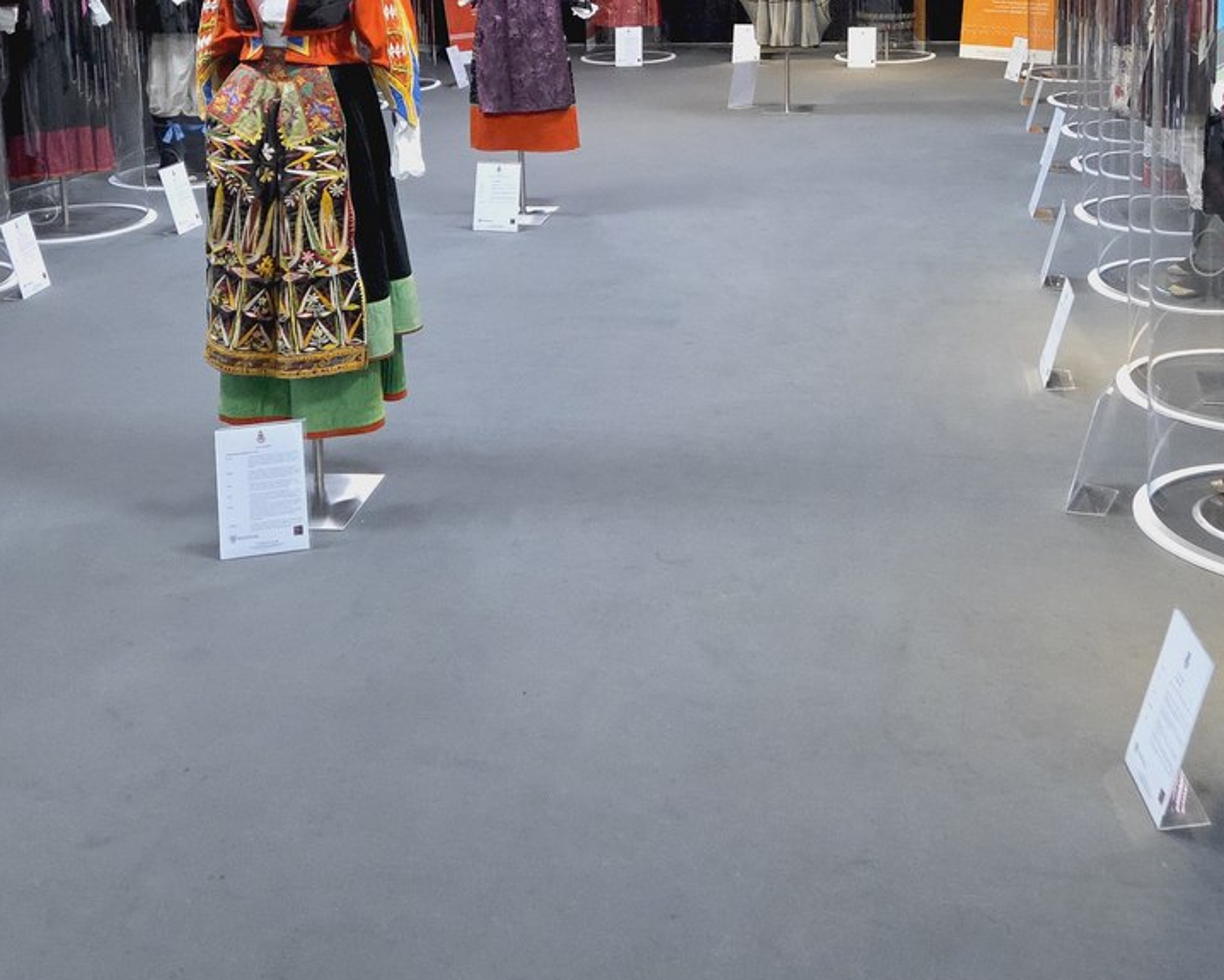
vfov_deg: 31.9
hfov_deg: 41.1
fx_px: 1631
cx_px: 663
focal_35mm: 45
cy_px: 99
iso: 640
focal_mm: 5.4
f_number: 1.8
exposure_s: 1/100
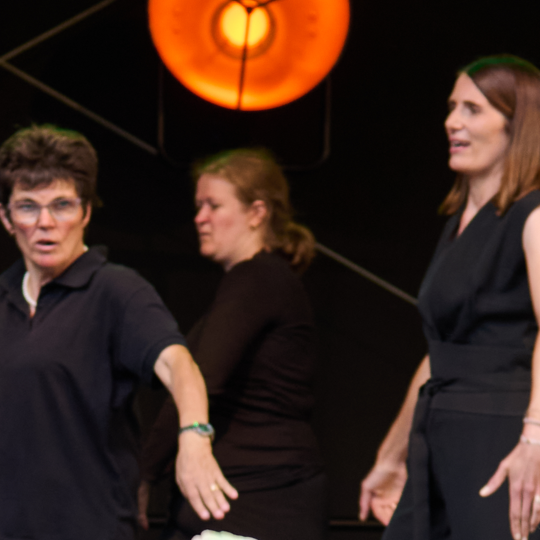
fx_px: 5789
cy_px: 590
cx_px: 41
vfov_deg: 5.3
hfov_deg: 5.3
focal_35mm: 328
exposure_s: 1/250
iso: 250
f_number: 4
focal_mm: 62
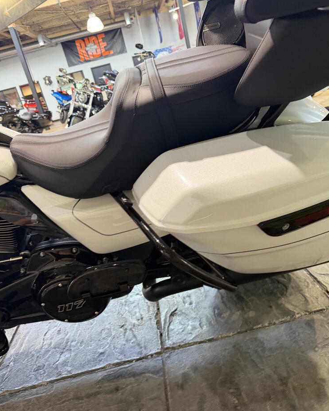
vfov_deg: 66.0
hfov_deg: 54.9
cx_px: 170
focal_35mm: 26
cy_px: 205
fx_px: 317
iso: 250
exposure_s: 1/60
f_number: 1.78
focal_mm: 6.76
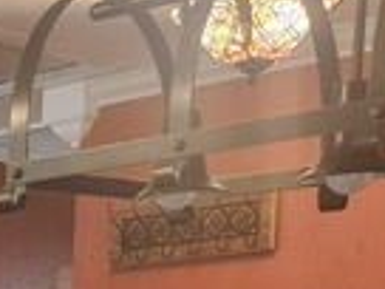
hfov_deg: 15.2
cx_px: -299
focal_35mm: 113
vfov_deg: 11.5
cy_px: 623
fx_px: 1257
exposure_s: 1/60
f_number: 1.8
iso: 500
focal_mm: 5.54
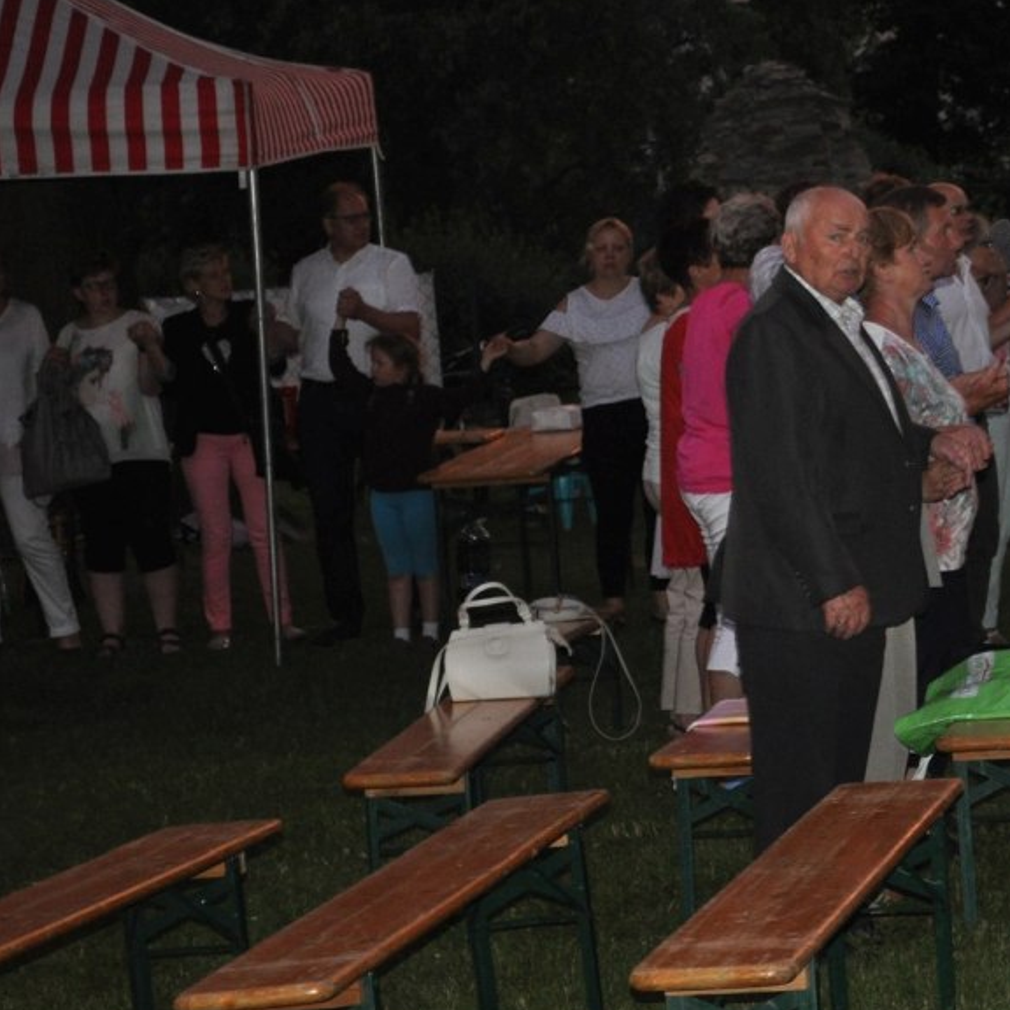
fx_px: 4816
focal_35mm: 146
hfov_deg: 11.9
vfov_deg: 12.0
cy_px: 329
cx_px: 993
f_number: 5.6
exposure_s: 1/60
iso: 800
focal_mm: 55
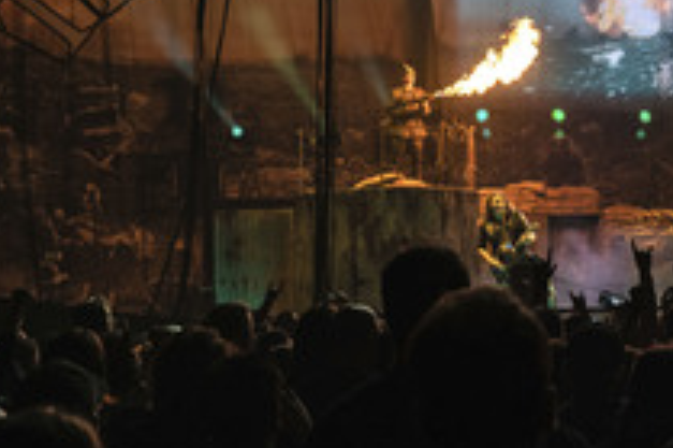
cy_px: 74
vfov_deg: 14.3
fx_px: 1775
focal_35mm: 95
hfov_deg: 20.6
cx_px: 707
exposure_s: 1/320
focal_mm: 44
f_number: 4.5
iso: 2500
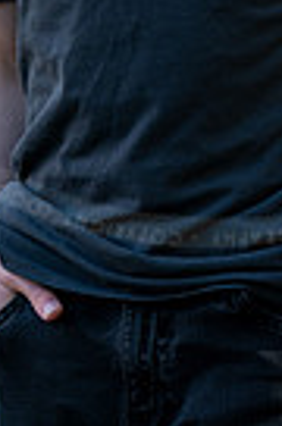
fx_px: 4972
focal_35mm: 421
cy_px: -160
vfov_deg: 4.9
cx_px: 175
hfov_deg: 3.2
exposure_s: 1/320
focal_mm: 85
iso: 80
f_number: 1.6
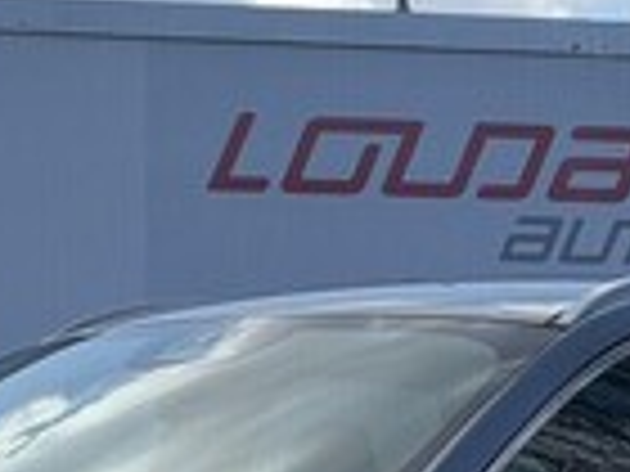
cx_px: 162
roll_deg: +0.8
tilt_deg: +0.1
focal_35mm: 189
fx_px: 3440
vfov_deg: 7.8
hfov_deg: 10.4
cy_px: 551
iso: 80
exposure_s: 1/4878
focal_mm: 6.76
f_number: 1.78
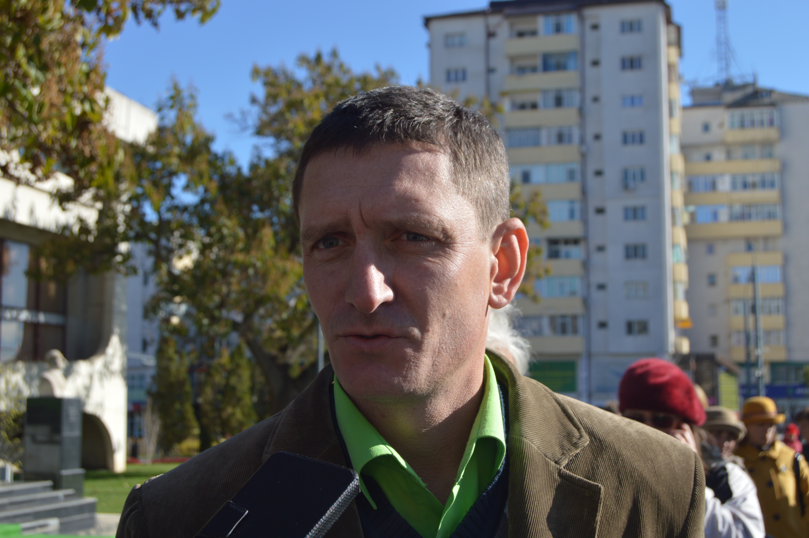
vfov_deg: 25.7
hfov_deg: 37.9
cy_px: 269
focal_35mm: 52
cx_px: 404
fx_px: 1179
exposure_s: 1/200
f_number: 7.1
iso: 100
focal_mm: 35
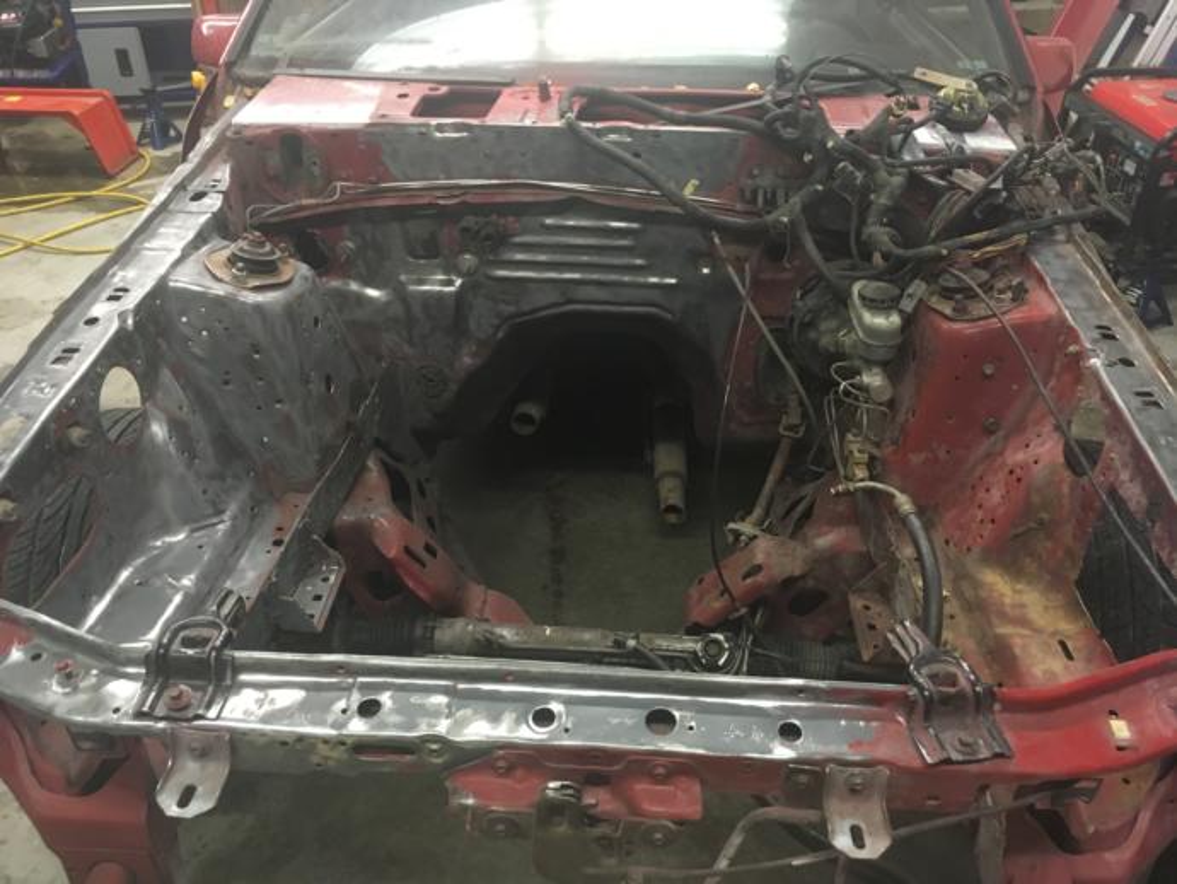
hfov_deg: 61.6
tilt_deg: -33.5
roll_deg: -0.1
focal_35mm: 29
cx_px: 588
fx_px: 986
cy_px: 442
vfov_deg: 48.3
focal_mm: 4.15
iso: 200
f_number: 2.2
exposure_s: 1/17
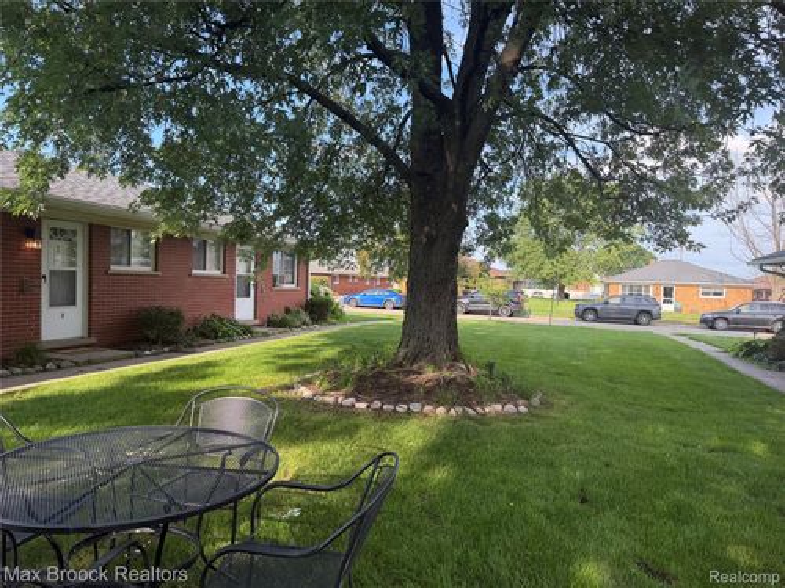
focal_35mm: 24
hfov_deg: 71.6
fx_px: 544
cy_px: 294
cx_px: 392
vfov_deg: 56.8
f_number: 1.78
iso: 100
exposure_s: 1/1005
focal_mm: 6.76
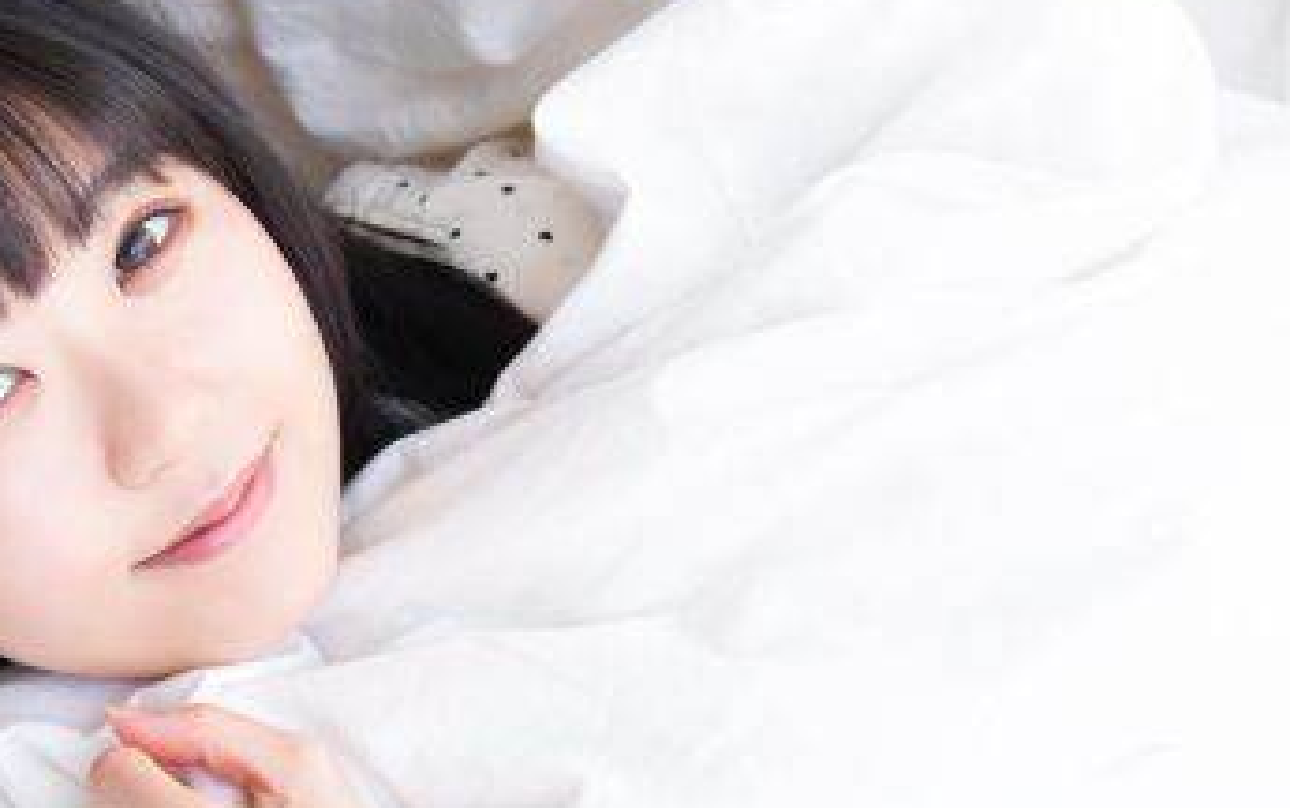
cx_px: 254
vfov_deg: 7.4
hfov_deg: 11.8
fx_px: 6226
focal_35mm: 177
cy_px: 187
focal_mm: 50
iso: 640
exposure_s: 1/200
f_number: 2.8
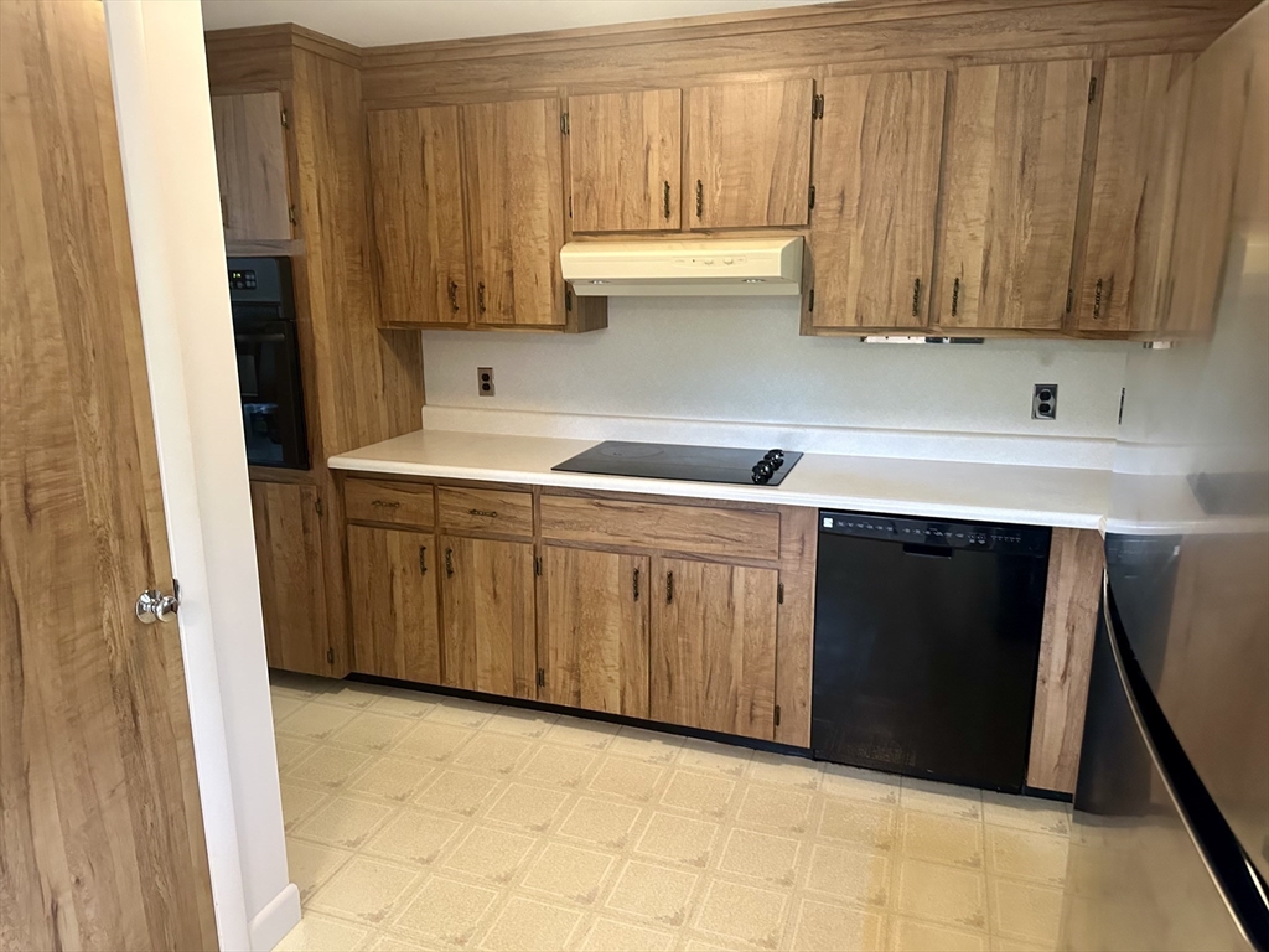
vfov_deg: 56.8
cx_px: 634
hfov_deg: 71.6
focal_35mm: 24
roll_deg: +1.2
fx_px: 880
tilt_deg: -10.7
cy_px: 476
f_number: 1.78
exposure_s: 1/60
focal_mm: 6.86
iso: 640
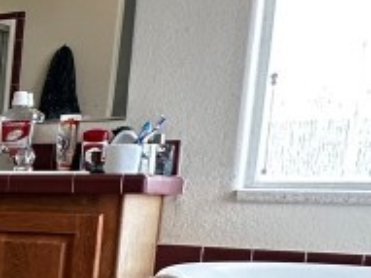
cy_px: 270
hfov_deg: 15.6
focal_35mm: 75
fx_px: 803
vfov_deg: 19.1
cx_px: -489
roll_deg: -0.2
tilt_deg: -7.2
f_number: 2.2
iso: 160
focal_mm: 2.22
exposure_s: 1/60
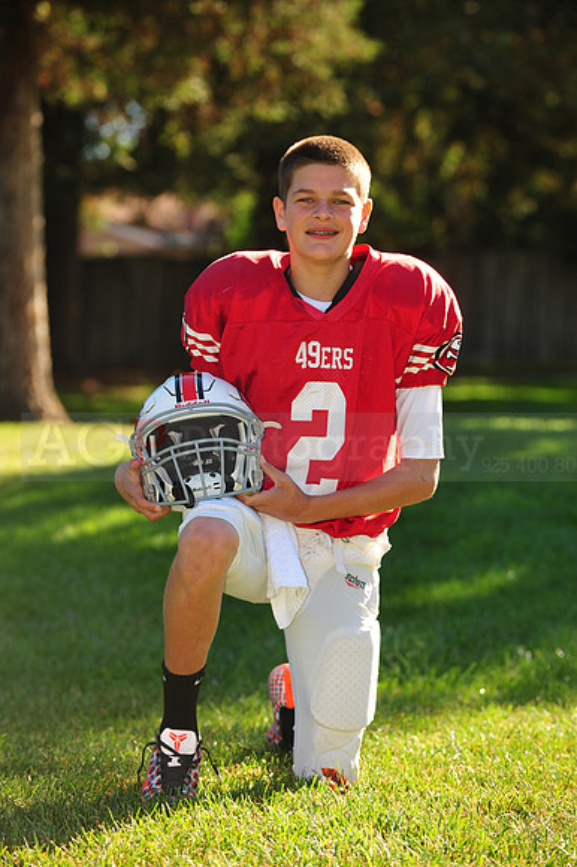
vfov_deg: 14.7
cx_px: 288
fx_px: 3370
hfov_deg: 9.8
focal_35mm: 140
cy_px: 434
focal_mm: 140
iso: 200
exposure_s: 1/400
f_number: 4.5
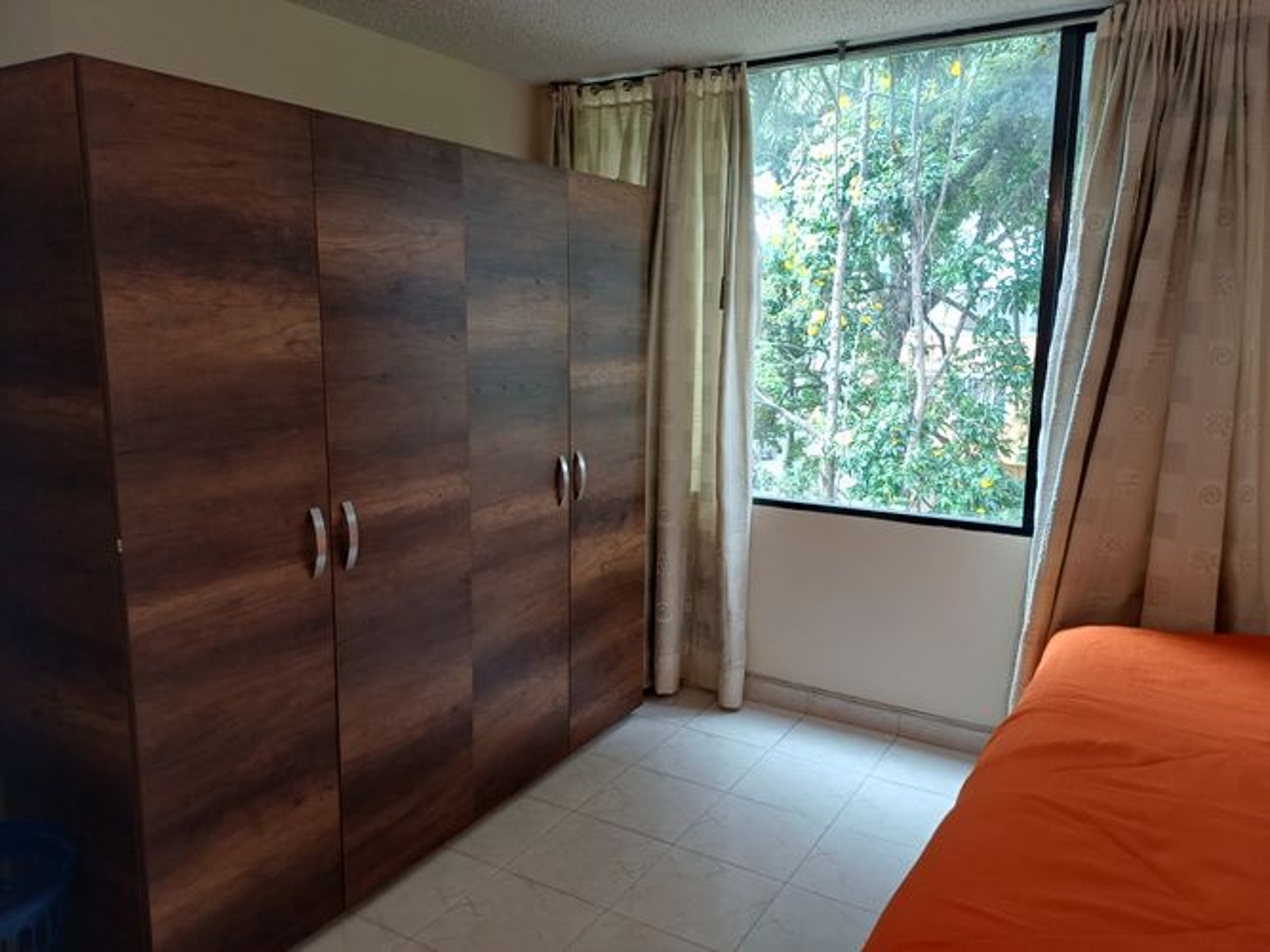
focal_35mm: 25
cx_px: 635
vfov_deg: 54.9
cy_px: 476
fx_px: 917
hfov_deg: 69.4
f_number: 1.8
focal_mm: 4.65
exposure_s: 1/50
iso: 80
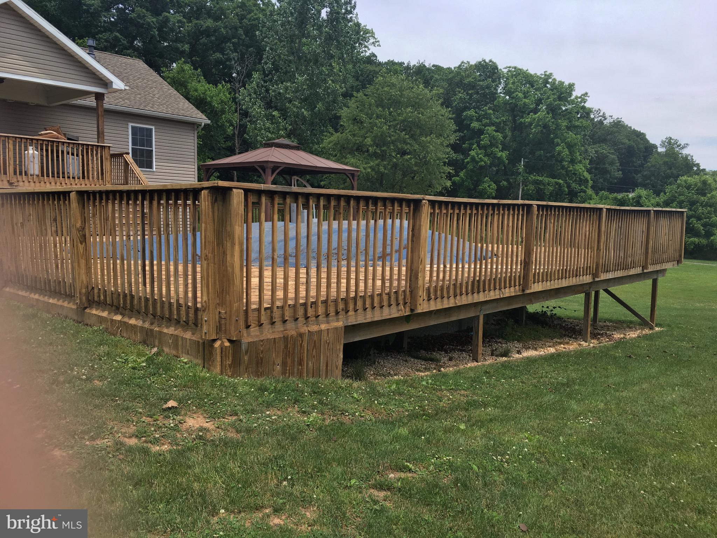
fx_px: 601
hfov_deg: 61.7
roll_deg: -0.9
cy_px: 269
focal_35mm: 29
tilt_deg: -4.6
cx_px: 358
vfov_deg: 48.2
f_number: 2.2
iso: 25
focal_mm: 4.15
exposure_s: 1/916
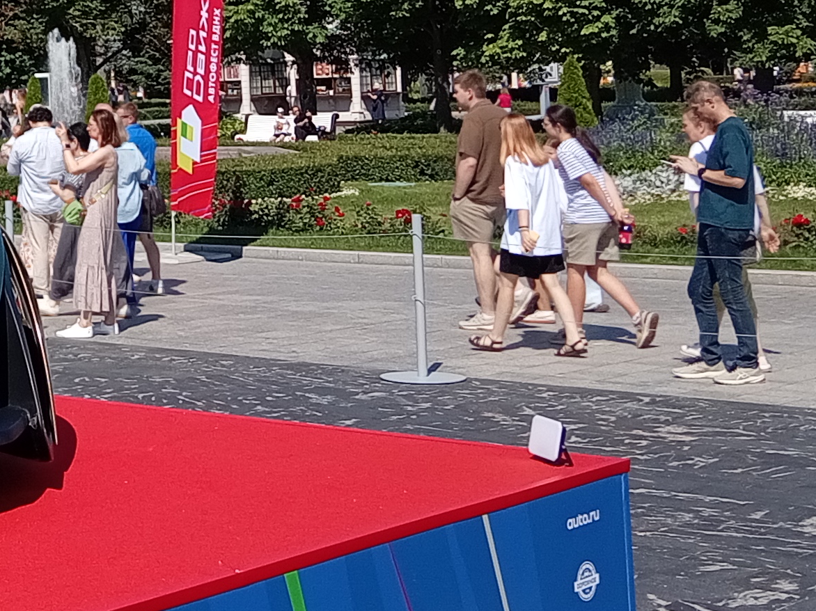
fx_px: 2050
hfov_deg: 20.6
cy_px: -15
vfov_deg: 16.6
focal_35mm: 87
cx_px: -242
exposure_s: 1/2151
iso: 100
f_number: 1.8
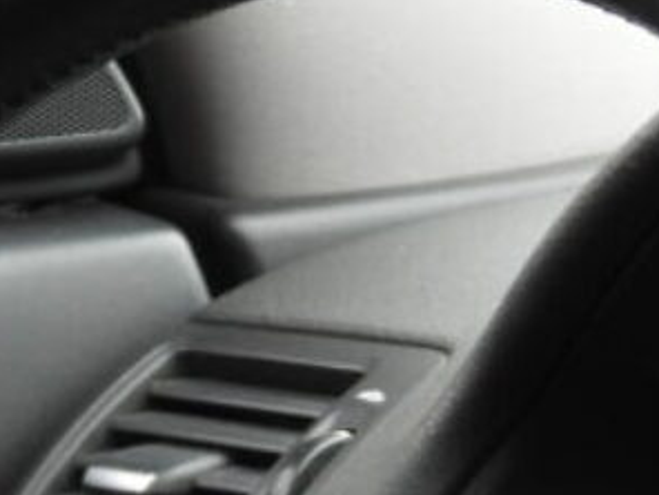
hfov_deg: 4.9
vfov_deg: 3.6
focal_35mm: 406
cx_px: 227
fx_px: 7729
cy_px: 872
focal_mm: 13.5
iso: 140
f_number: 3.5
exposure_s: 1/60
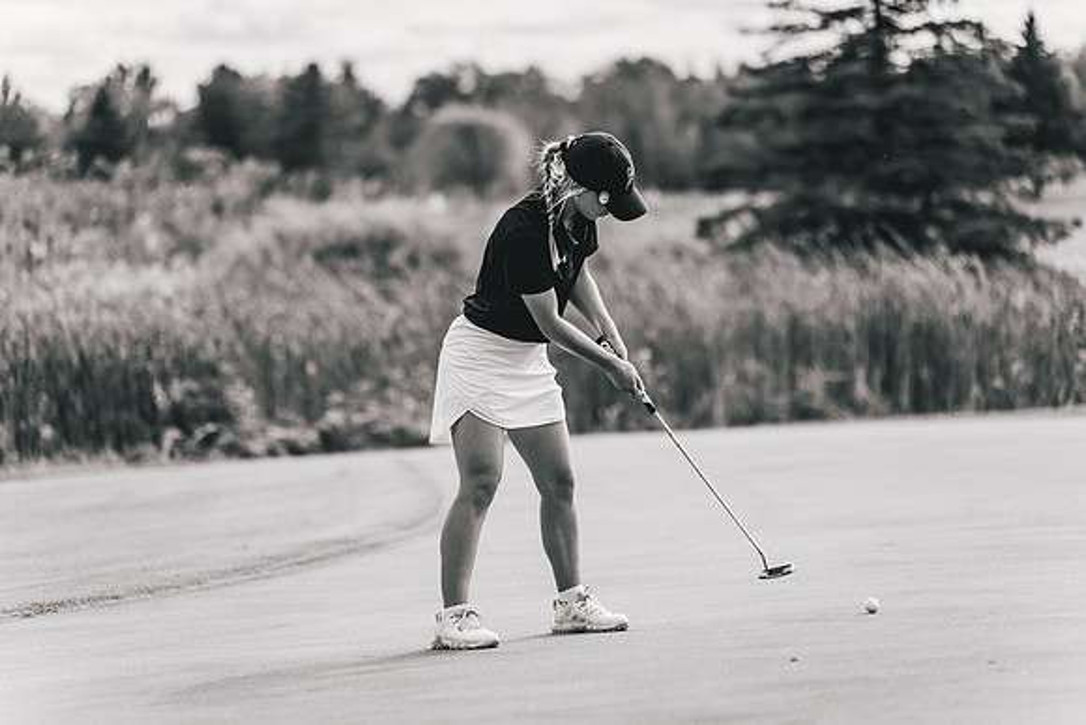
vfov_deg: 9.0
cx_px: 543
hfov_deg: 13.5
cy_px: 362
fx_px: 4590
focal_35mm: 152
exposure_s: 1/2000
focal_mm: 150
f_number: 2.8
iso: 100
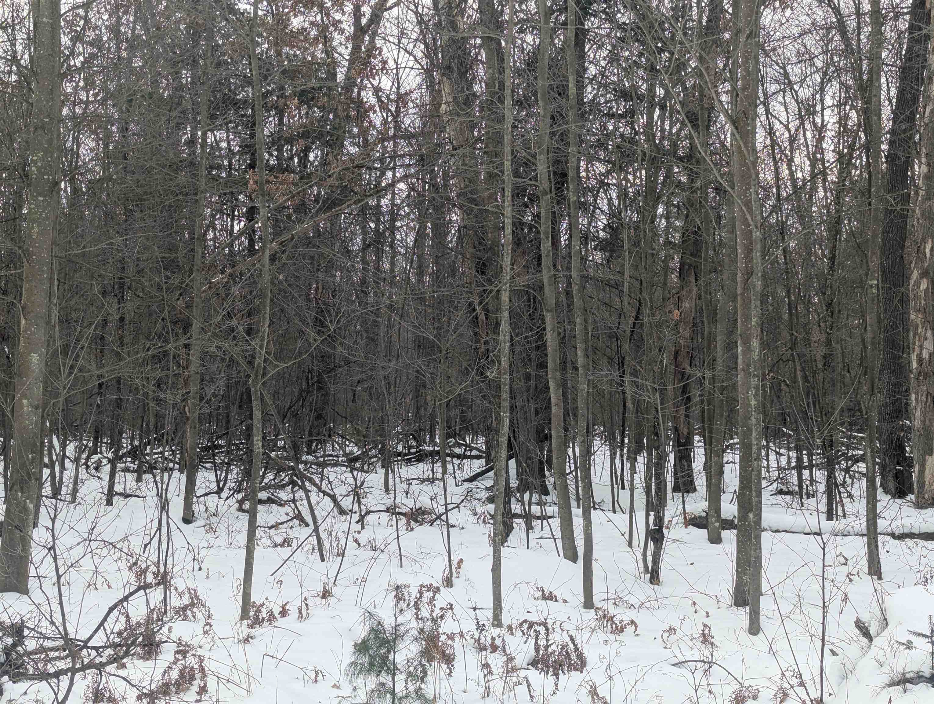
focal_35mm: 48
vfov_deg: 30.3
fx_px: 1297
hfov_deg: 39.6
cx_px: 467
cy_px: 352
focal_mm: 6.81
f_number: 1.85
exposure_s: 1/275
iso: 43
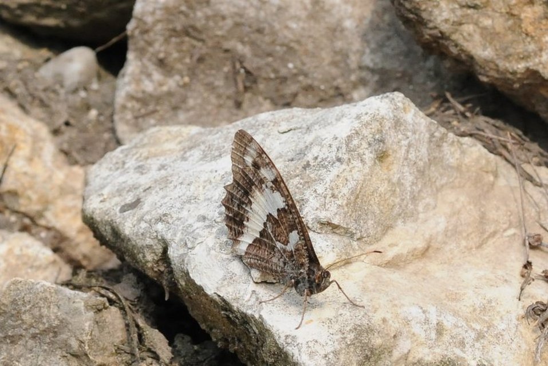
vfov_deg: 8.7
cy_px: 183
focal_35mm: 158
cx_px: 274
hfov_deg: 13.0
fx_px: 2400
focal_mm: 105
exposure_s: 1/1250
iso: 800
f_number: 9
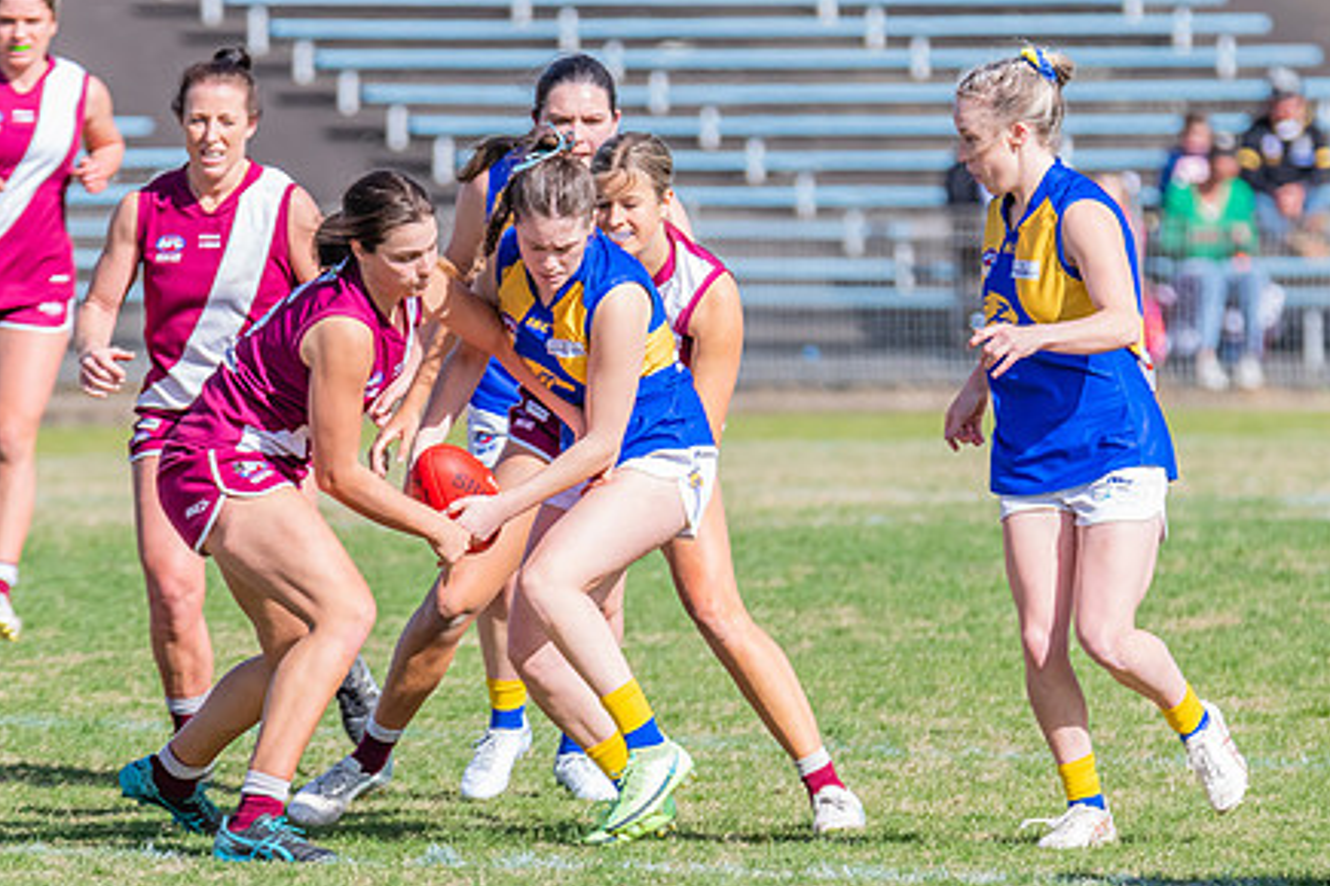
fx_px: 29516
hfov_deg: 2.6
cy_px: 438
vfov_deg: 1.7
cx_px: 800
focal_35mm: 799
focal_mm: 420
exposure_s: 1/1600
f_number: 9
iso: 800
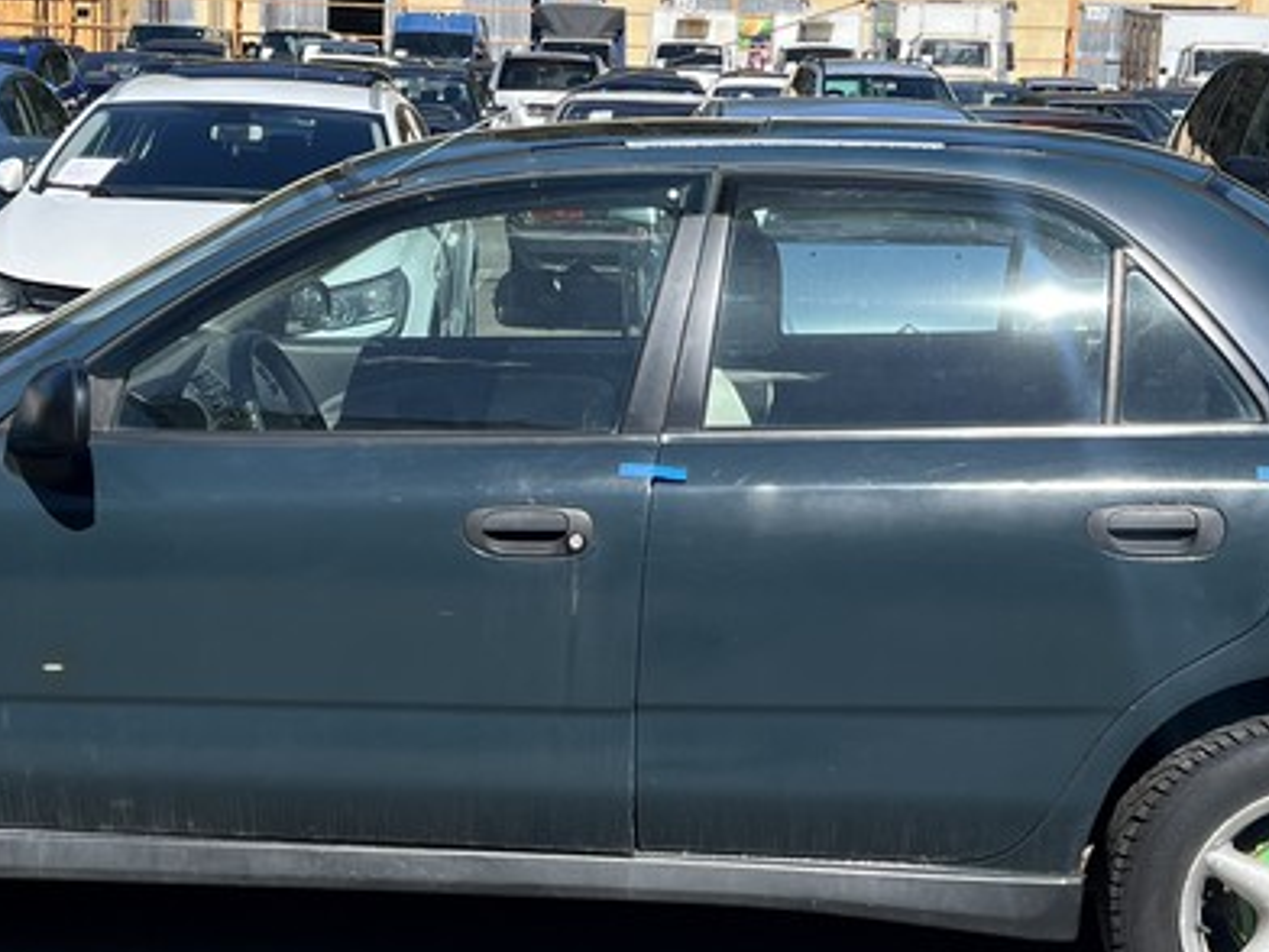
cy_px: 460
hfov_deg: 28.5
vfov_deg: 21.6
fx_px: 2493
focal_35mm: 68
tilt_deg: -7.0
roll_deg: -0.5
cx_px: 531
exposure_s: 1/2841
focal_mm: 5.7
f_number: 1.5
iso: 50
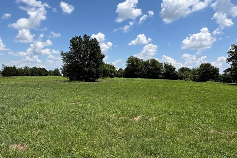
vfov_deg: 49.5
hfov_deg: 69.2
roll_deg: -0.2
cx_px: 106
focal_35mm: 26
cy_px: 75
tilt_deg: +0.2
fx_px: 171
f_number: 2.2
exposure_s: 1/2770
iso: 50
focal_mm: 2.22
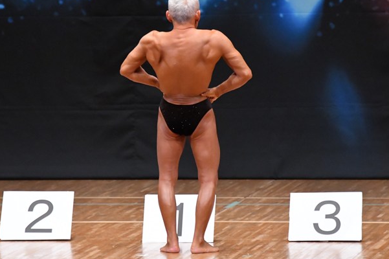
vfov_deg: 3.5
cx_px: 193
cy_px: 109
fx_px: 4179
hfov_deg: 5.3
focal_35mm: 387
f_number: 5.6
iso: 6400
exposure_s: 1/400
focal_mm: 200
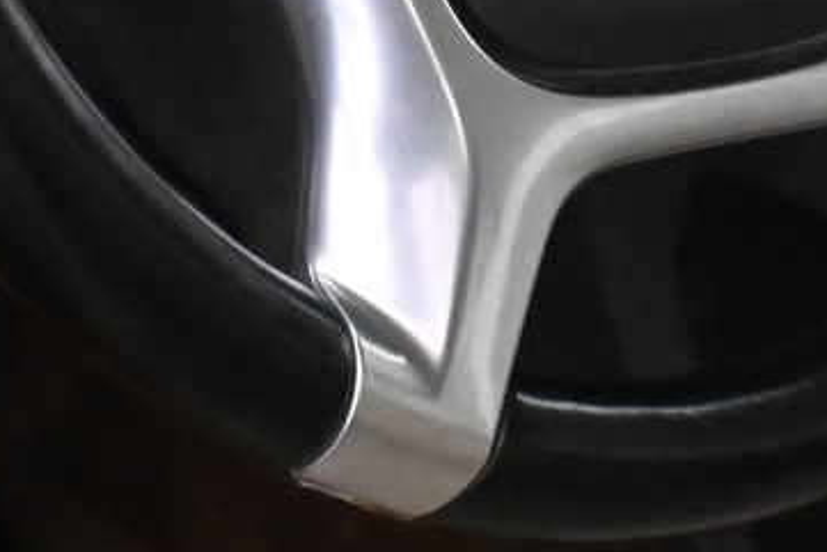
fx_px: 4022
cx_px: 582
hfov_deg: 11.7
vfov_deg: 7.6
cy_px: -479
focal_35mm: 175
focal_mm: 26
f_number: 4.5
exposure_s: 1/60
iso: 6400
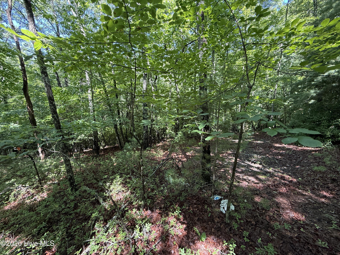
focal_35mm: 14
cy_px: 128
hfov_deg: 102.1
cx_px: 170
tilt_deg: -10.1
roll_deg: -0.6
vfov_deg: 85.7
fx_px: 138
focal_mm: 2.22
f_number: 2.2
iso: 160
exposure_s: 1/99
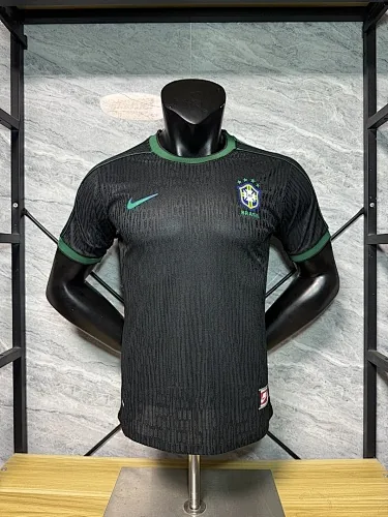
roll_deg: -0.2
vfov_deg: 71.6
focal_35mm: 24
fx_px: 359
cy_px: 258
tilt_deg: -0.5
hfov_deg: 56.8
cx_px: 194
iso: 250
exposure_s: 1/50
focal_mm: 6.76
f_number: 1.78
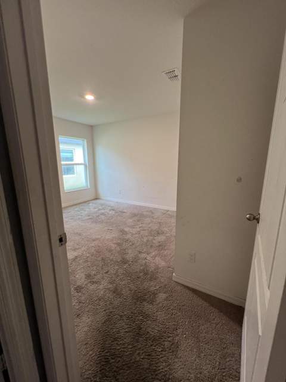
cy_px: 191
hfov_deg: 89.9
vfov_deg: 106.2
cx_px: 143
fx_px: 143
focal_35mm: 13
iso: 125
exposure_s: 1/60
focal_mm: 1.57
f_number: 1.8
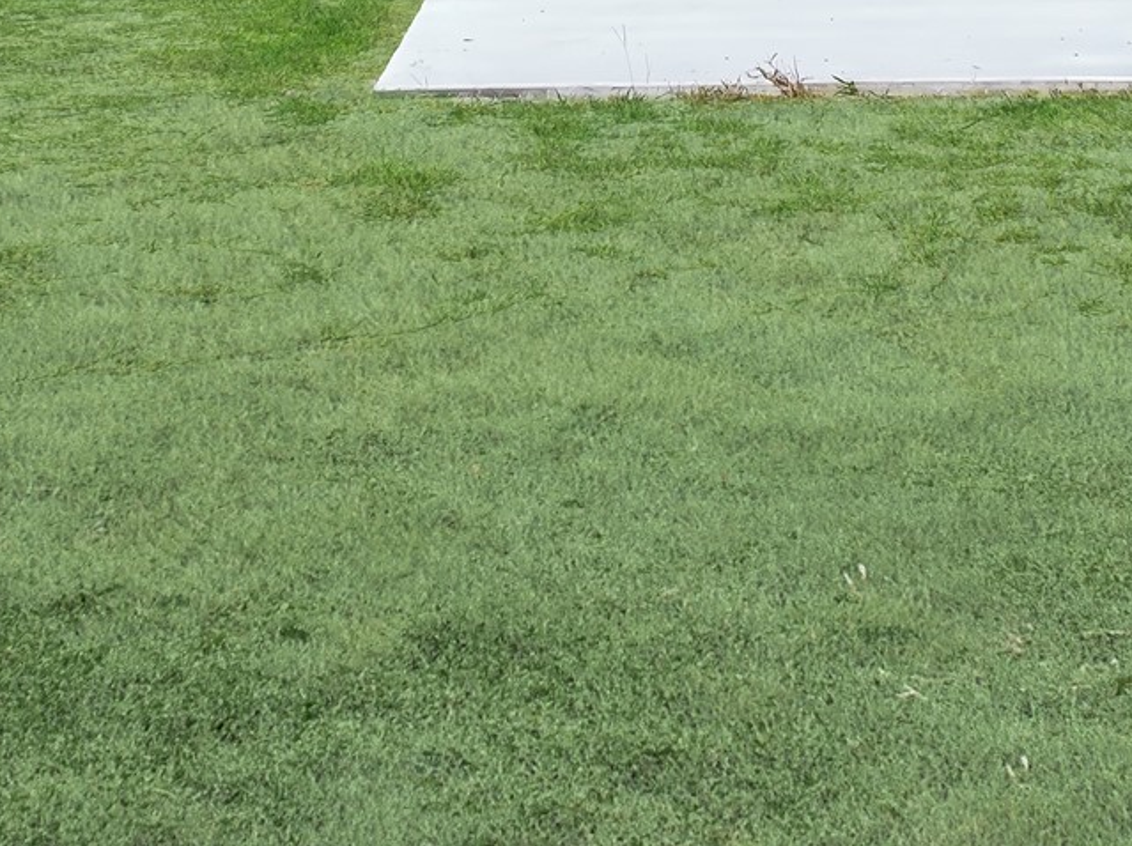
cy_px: -229
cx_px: 694
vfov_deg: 18.0
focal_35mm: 77
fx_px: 2516
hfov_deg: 25.3
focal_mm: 12.29
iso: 110
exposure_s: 1/2000
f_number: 2.8
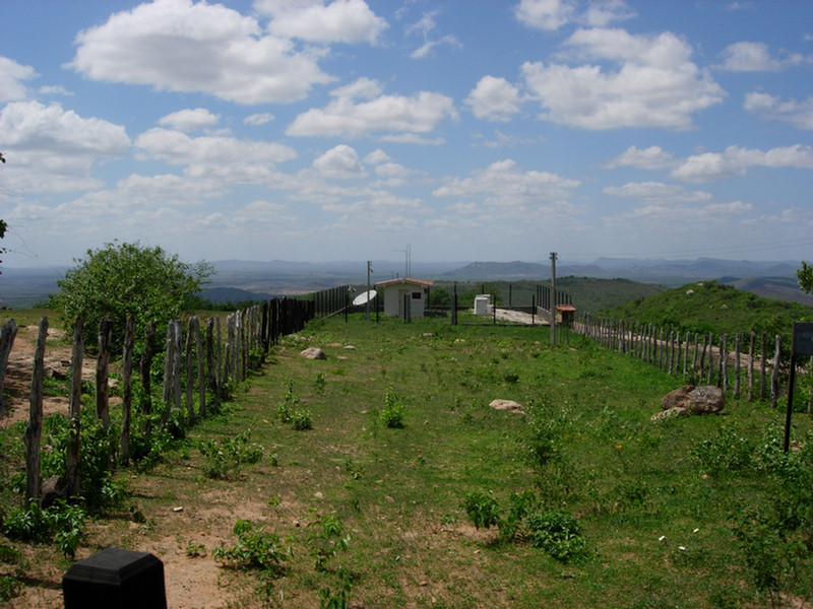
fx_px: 892
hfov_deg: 49.0
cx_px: 406
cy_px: 304
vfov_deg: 37.7
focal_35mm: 38
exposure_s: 1/1367
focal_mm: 7.8
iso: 64
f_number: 4.8
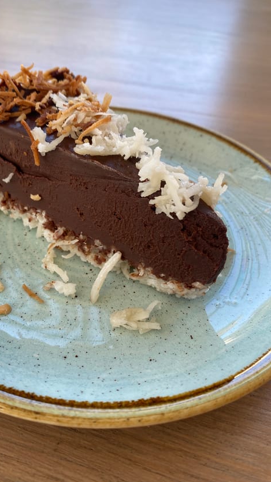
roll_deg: -3.7
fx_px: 370
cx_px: 96
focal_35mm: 29
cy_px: 237
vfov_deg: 66.0
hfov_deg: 39.8
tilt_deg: -42.4
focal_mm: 4.25
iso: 40
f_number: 1.8
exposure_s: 1/121
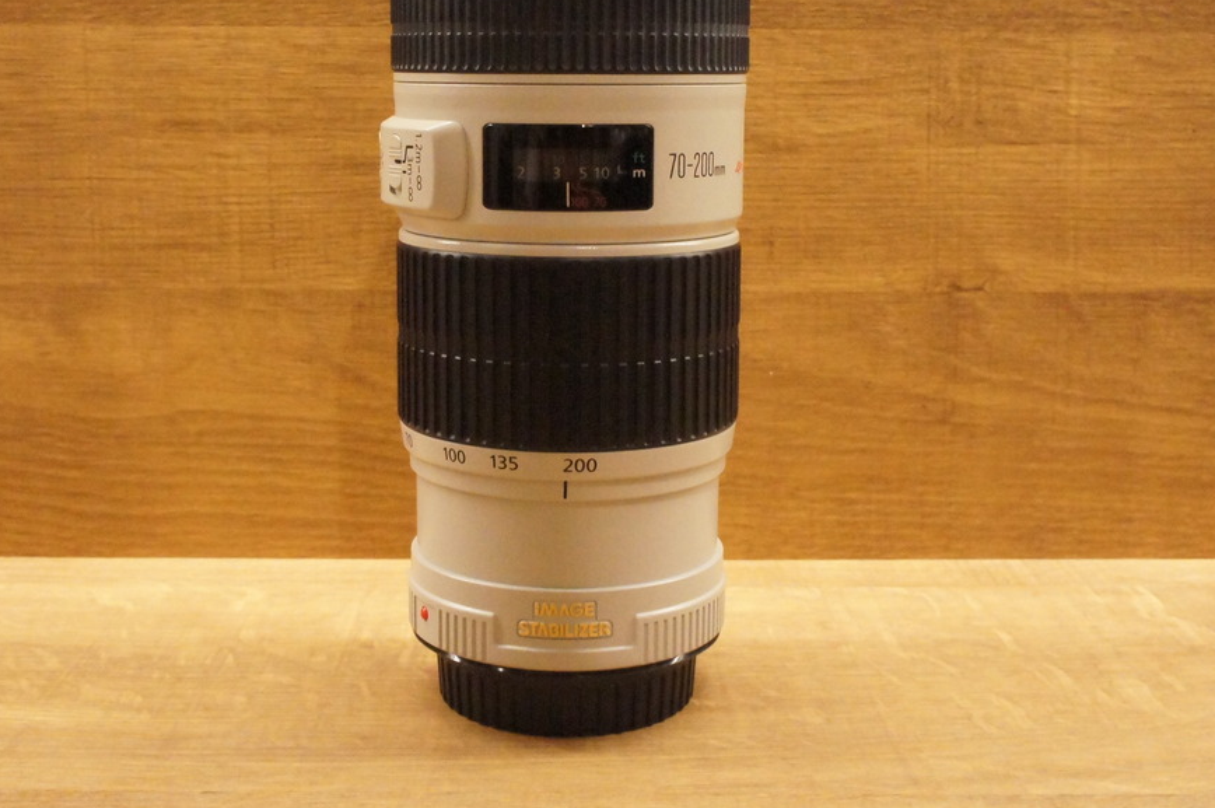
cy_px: 284
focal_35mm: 48
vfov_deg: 28.1
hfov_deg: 41.4
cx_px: 566
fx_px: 1608
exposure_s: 1/125
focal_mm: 23
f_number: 11
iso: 6400
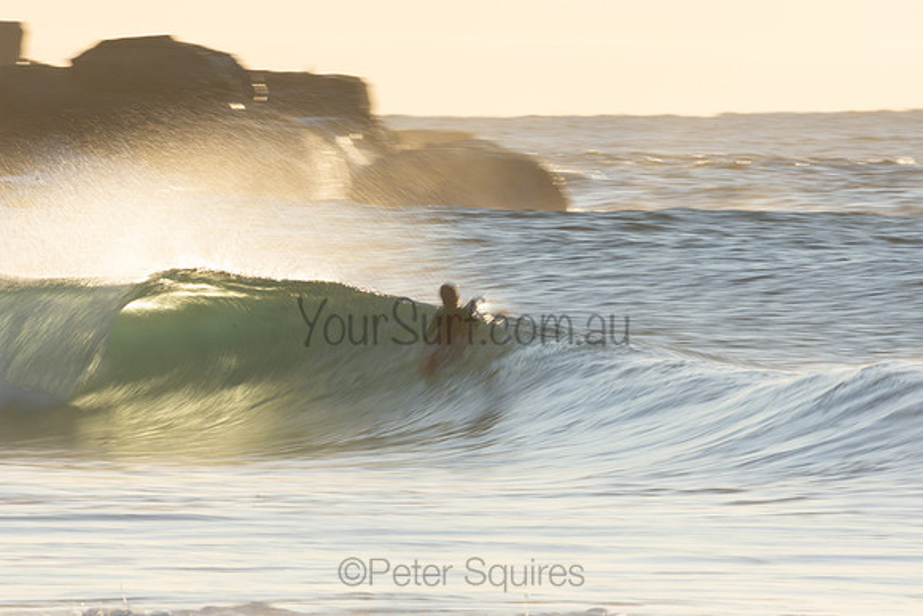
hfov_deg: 2.7
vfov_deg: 1.8
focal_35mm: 750
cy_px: 308
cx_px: 462
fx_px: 19233
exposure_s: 1/25
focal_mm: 500
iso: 100
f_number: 22
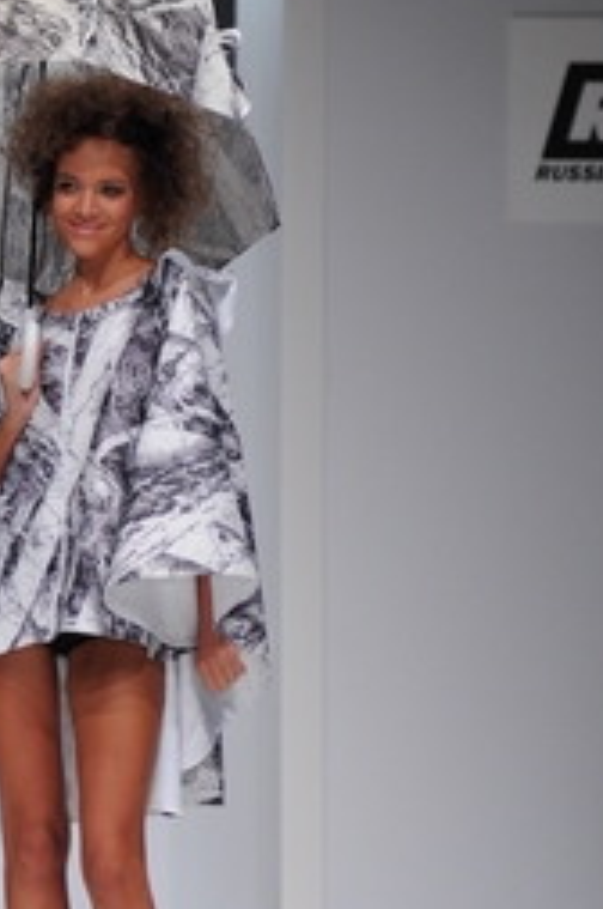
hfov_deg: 4.0
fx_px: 8691
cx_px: 70
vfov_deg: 6.0
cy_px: 589
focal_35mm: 345
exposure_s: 1/250
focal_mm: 112
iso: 640
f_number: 3.5
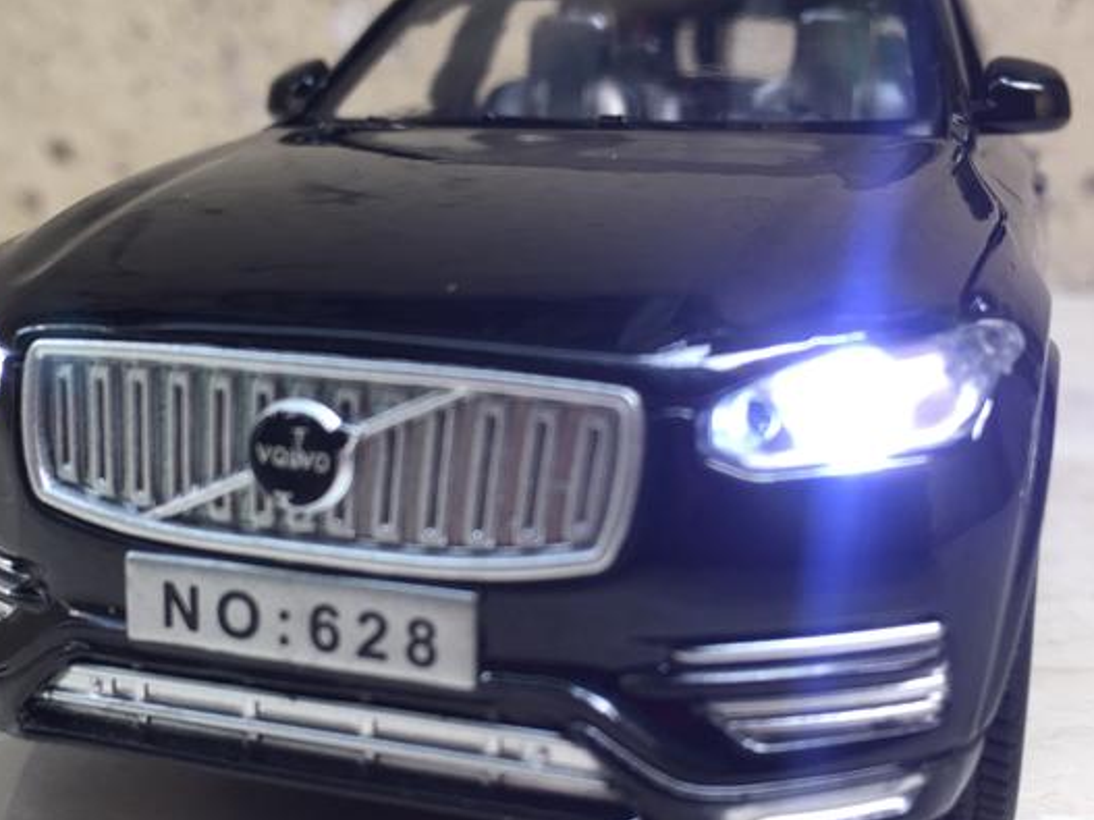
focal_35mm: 44
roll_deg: -0.6
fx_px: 1390
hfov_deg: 42.9
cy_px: 386
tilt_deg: -11.8
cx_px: 471
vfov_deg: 32.9
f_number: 2.2
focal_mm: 4.15
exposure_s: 1/100
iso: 40
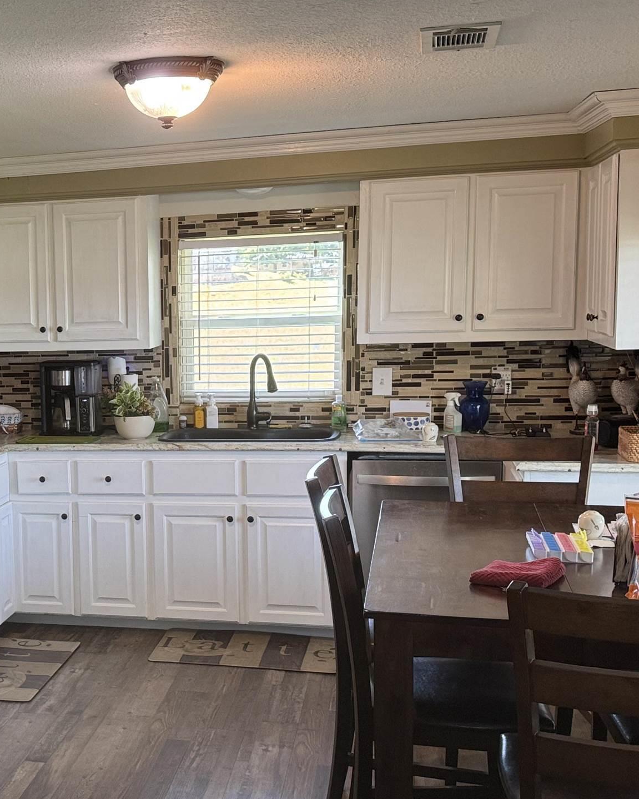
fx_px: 1182
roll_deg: +1.5
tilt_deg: -9.4
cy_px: 461
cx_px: 22
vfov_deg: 37.3
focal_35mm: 50
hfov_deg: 28.6
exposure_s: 1/120
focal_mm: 6.76
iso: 200
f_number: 1.78
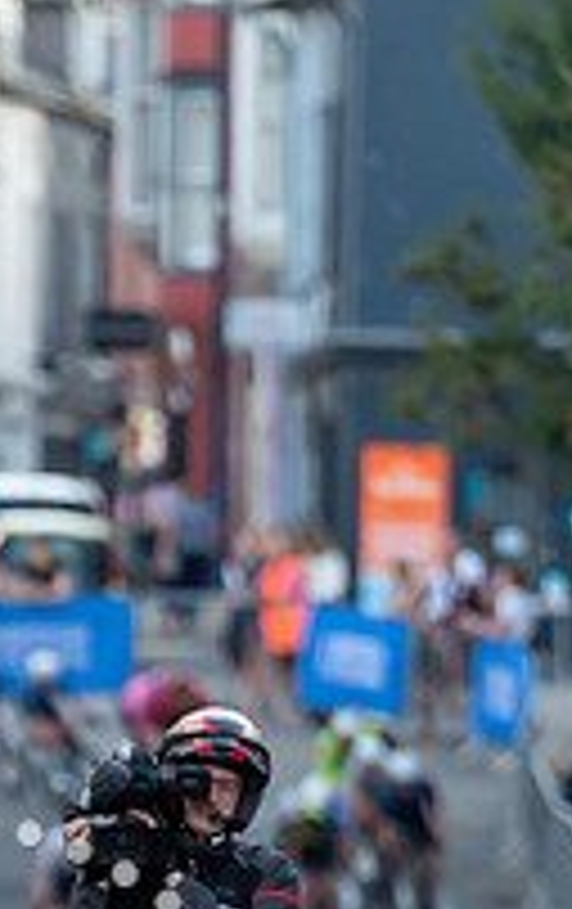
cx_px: -338
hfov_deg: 1.2
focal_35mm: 1087
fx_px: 26997
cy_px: 1396
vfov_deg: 1.9
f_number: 3.2
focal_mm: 200
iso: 640
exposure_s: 1/800
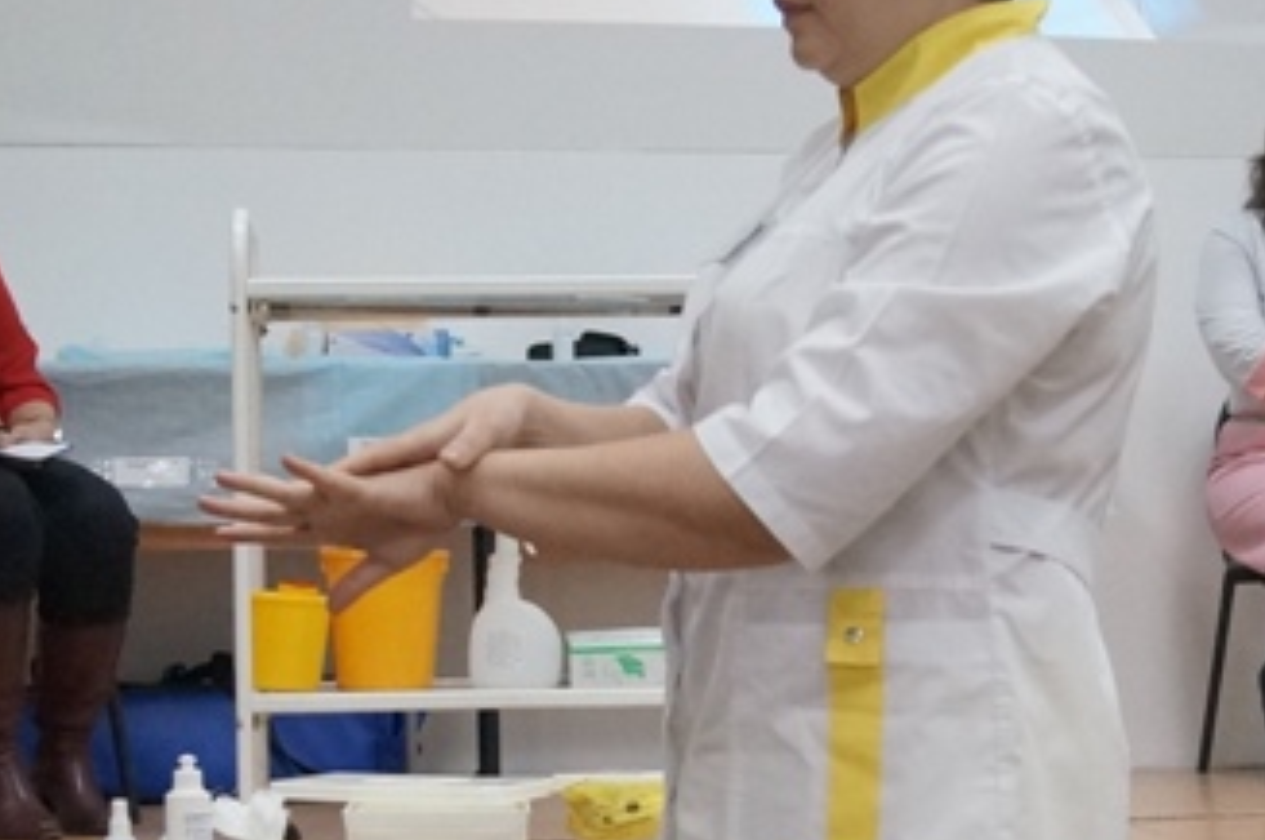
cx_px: 897
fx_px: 4281
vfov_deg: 11.1
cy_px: 782
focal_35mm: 122
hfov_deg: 16.7
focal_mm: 26
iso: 2000
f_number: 4.5
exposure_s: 1/160
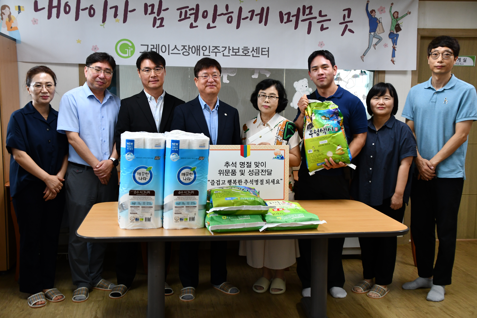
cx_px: 238
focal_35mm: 39
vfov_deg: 34.2
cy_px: 159
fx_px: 517
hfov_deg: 49.6
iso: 800
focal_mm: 26
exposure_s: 1/125
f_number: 3.8
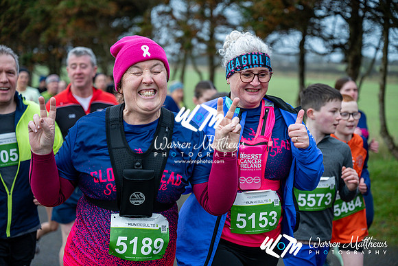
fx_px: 774
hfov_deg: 28.8
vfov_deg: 19.5
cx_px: 199
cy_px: 133
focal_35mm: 70
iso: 560
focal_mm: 70
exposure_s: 1/1250
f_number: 2.8
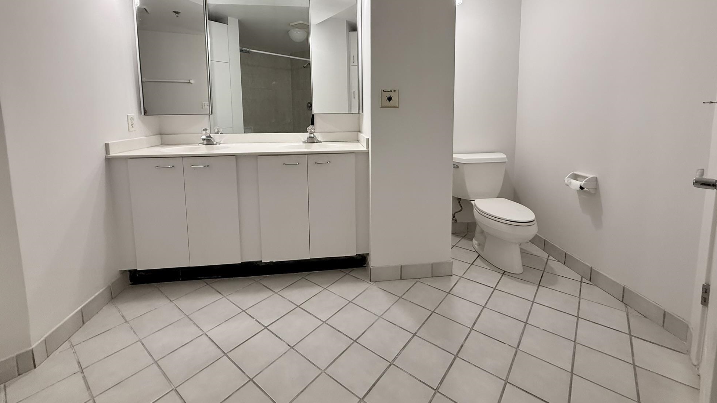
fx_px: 304
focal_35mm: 16
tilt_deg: -5.3
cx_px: 369
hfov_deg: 99.3
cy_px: 139
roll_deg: +0.6
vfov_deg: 65.6
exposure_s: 1/120
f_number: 2.2
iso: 160
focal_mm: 2.22
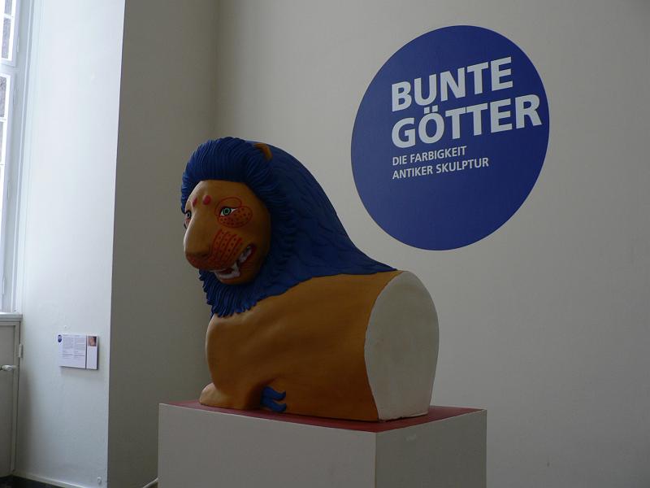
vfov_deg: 39.7
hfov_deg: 51.4
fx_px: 676
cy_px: 244
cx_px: 325
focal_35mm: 36
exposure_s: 1/15
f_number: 2.8
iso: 80
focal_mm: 6
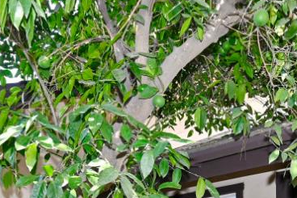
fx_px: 470
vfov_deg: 21.0
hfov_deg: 34.9
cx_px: 180
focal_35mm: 57
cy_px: 275
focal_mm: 14
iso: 200
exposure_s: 1/100
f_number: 5
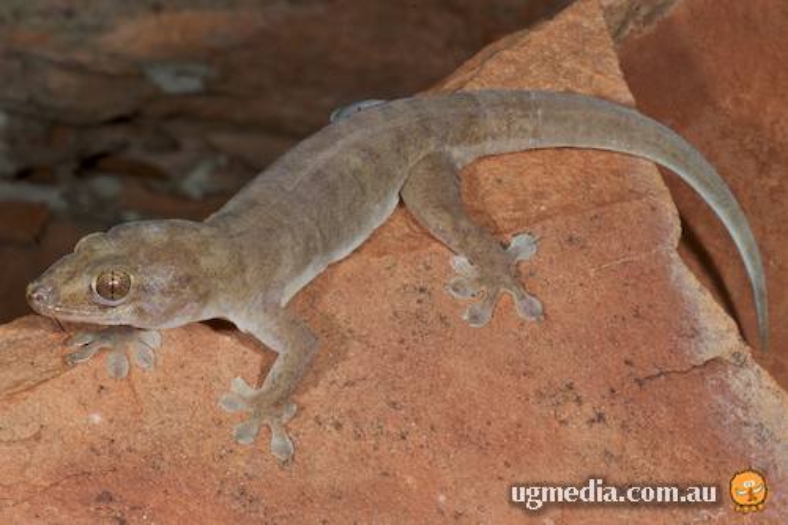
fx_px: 3446
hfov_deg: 13.0
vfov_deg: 8.7
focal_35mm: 158
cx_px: 394
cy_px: 262
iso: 100
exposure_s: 1/125
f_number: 36
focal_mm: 105
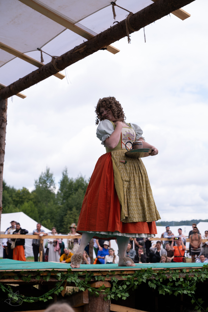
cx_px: 104
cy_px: 156
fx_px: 555
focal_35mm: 64
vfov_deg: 31.4
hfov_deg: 21.2
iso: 200
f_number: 3.2
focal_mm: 42.7
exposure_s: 1/1600
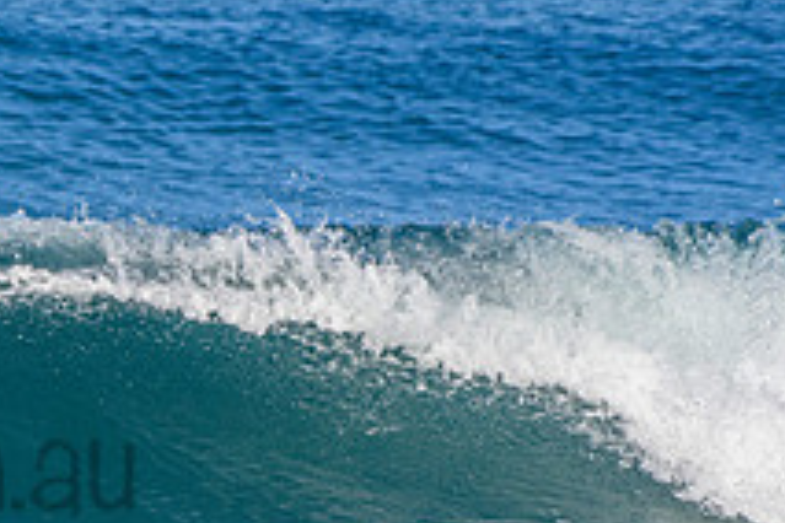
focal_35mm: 2044
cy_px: 425
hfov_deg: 1.0
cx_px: -254
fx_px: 44567
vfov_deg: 0.7
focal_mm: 500
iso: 360
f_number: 5.6
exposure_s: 1/2000
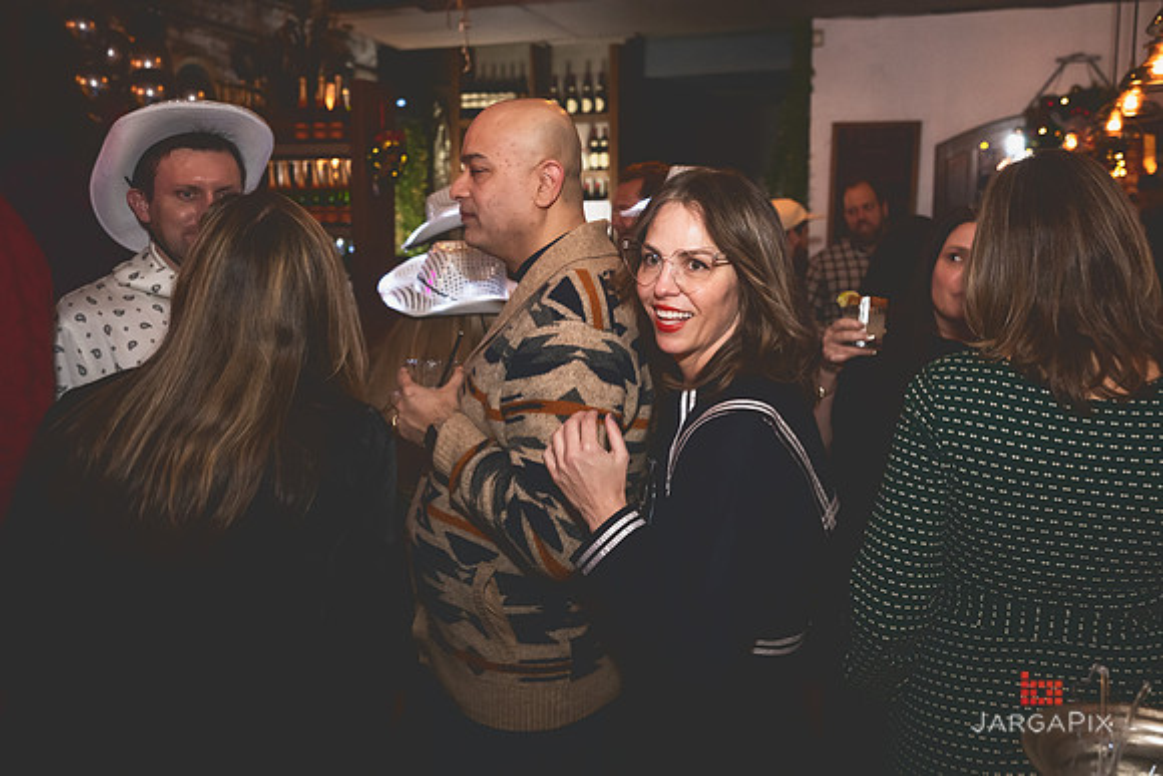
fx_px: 961
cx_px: 668
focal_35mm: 30
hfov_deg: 62.1
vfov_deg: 43.9
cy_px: 331
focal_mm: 25.5
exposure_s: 1/100
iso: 3200
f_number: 3.2
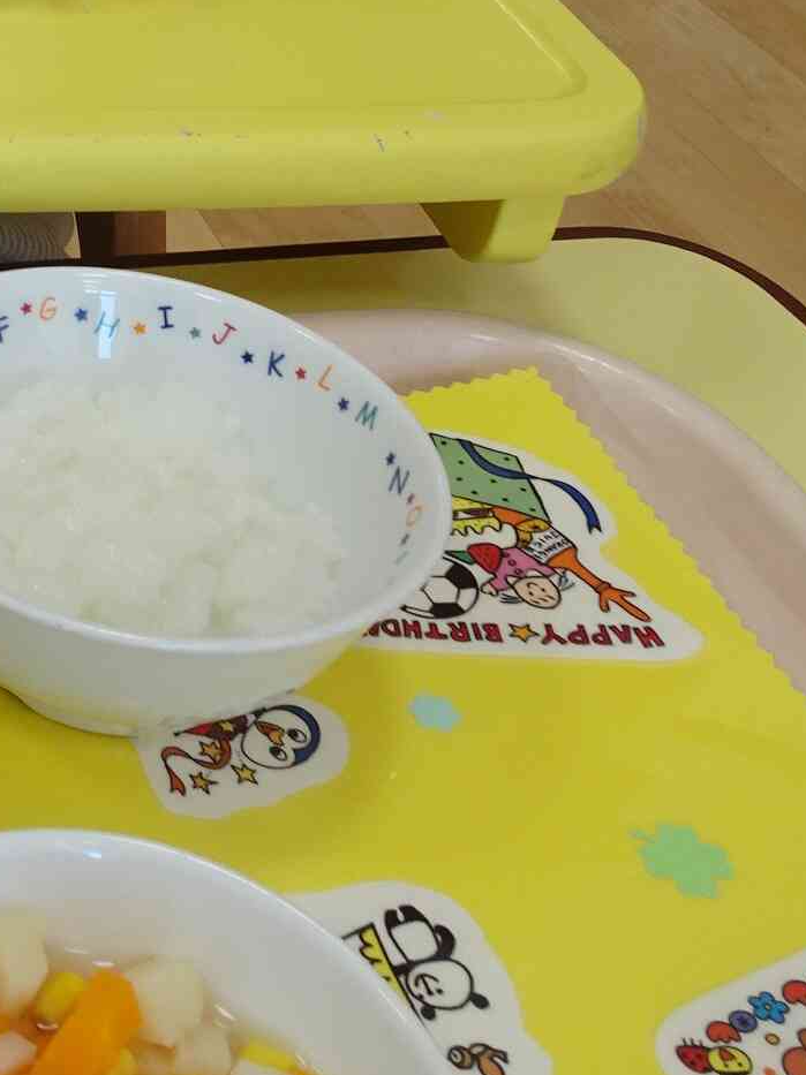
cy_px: 60
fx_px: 1957
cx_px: -187
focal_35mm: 63
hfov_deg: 21.4
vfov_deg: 29.2
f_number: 3.5
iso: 80
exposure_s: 1/60
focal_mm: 4.1
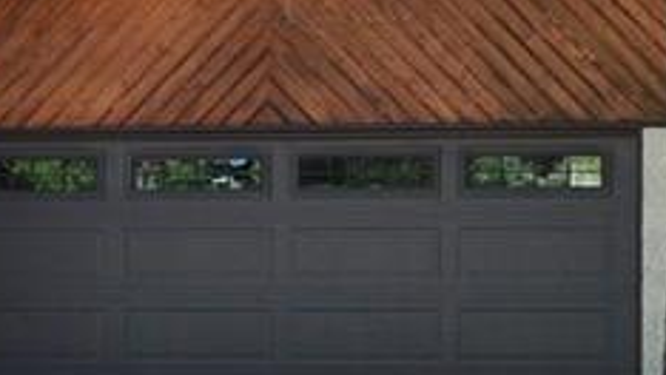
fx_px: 2668
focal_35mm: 151
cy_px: 145
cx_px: 1143
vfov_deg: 8.1
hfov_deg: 13.1
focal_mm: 22
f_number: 7.1
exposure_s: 1/200
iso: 200
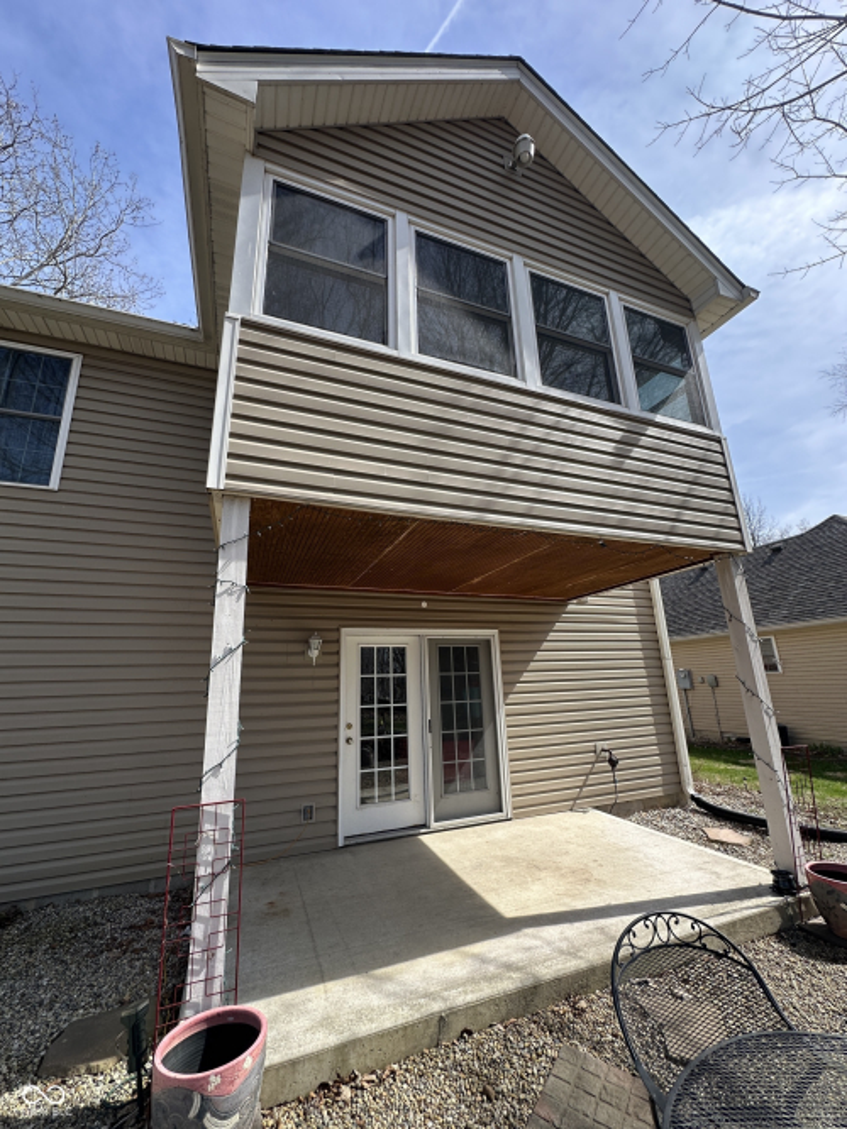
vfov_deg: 102.1
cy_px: 564
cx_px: 424
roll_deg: +1.1
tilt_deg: +15.1
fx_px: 457
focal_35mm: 14
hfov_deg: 85.7
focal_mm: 2.22
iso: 40
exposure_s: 1/807
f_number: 2.2
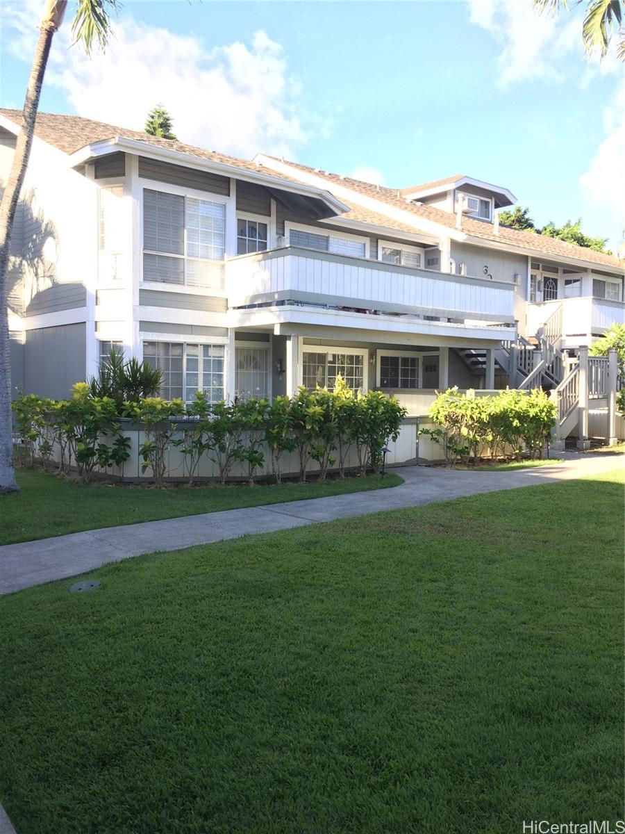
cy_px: 417
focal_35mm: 29
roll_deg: -0.5
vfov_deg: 61.7
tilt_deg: -3.1
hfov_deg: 48.2
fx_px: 698
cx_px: 312
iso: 32
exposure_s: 1/129
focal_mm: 4.15
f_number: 2.2
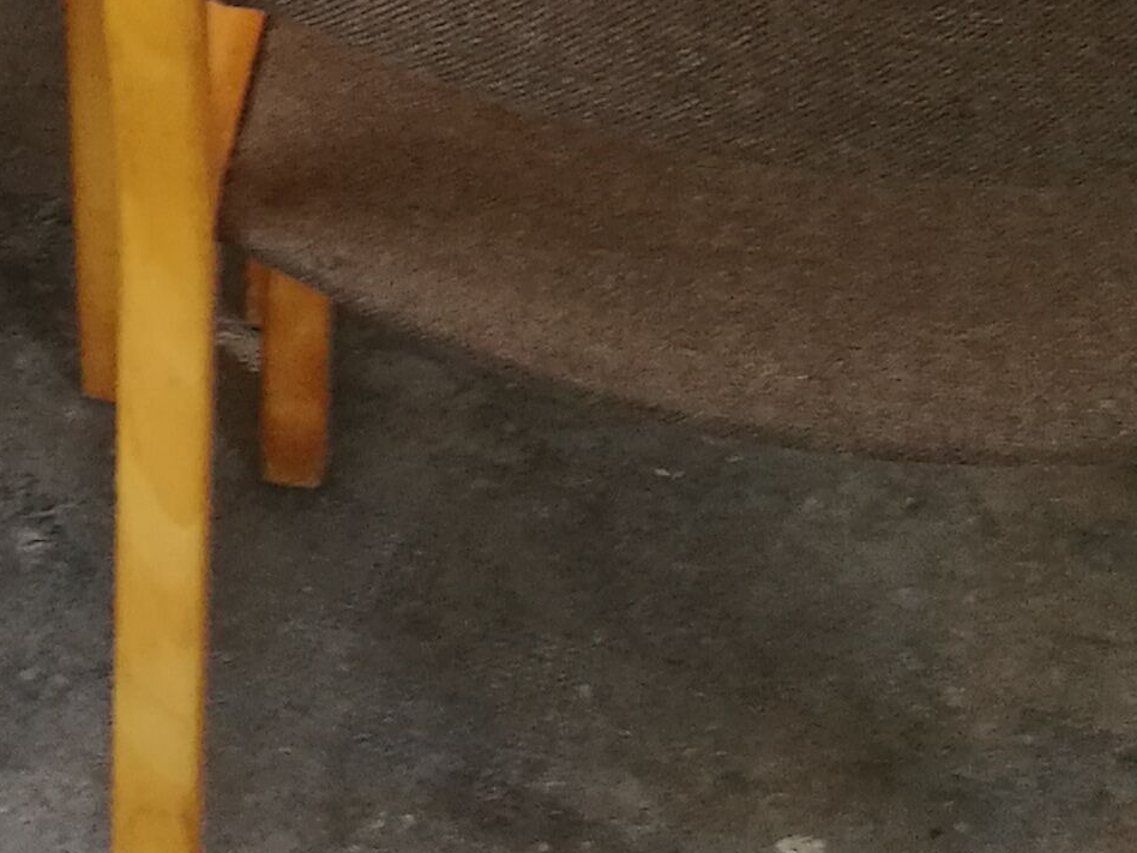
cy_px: -120
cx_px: -331
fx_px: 3712
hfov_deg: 16.5
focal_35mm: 113
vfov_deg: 12.8
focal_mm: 4.5
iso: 160
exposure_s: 1/33.3
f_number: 2.2
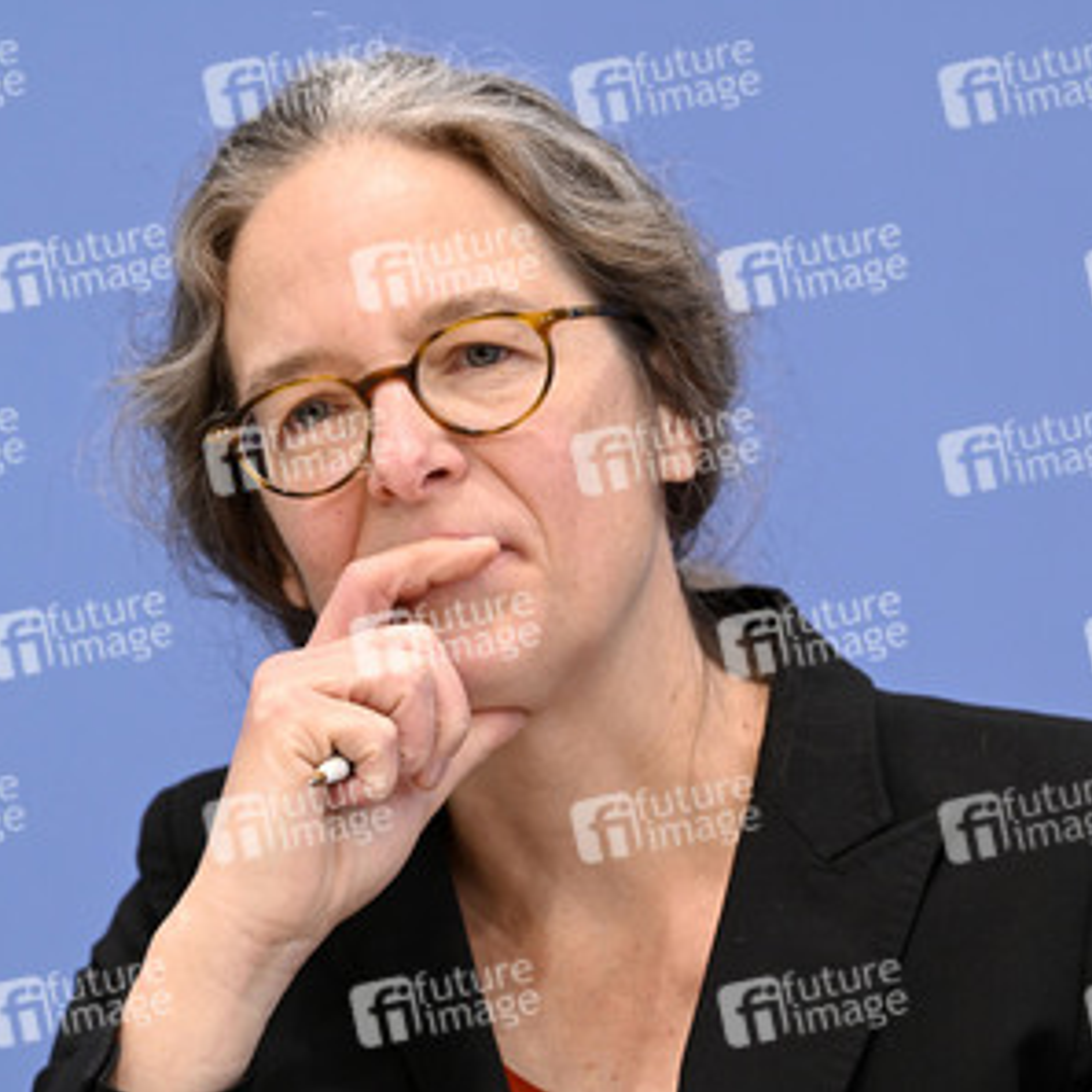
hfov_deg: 7.1
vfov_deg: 7.1
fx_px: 8744
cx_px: 347
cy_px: 544
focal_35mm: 245
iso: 4000
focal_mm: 190
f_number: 5.6
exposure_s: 1/500
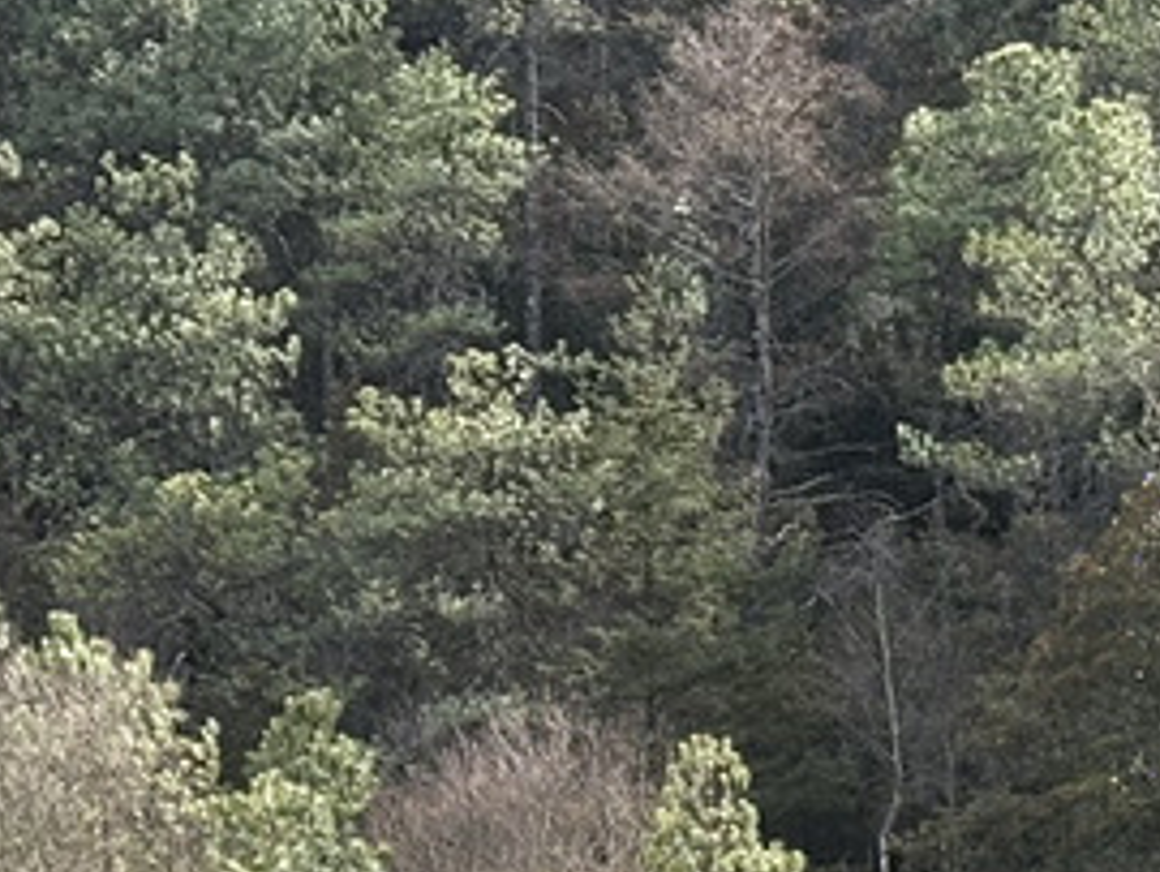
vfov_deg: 6.4
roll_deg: +0.3
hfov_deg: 8.4
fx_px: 7748
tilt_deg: -2.7
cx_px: 1796
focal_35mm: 231
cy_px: 1370
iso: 32
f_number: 1.6
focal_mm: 5.96
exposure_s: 1/469
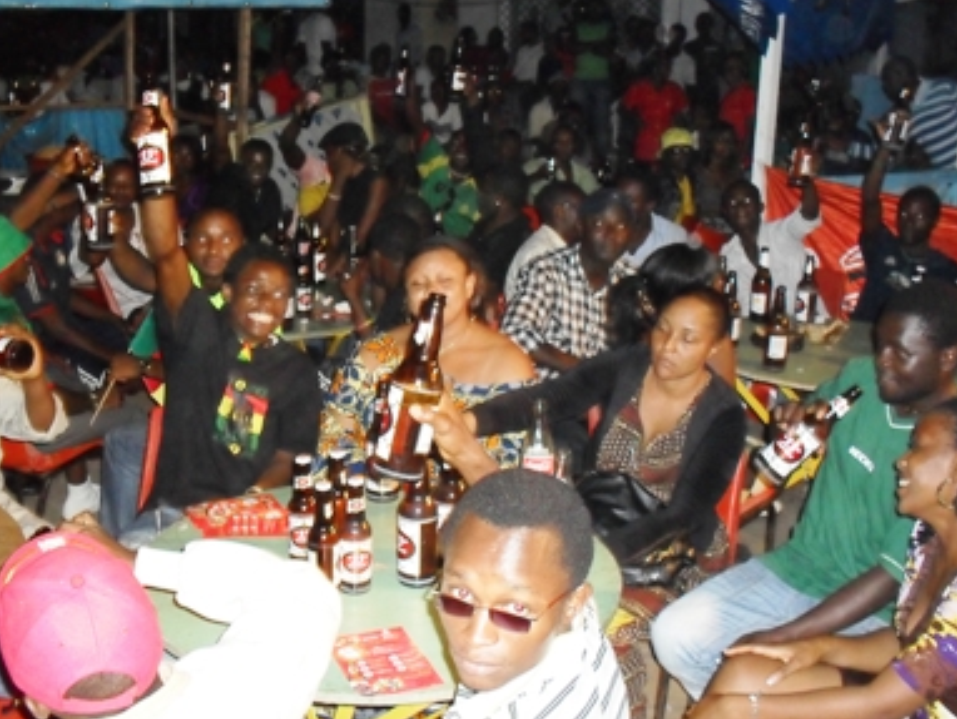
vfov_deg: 35.2
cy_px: 333
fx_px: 1134
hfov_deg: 45.7
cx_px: 453
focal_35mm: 41
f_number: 3.2
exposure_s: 1/45
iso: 400
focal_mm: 6.3
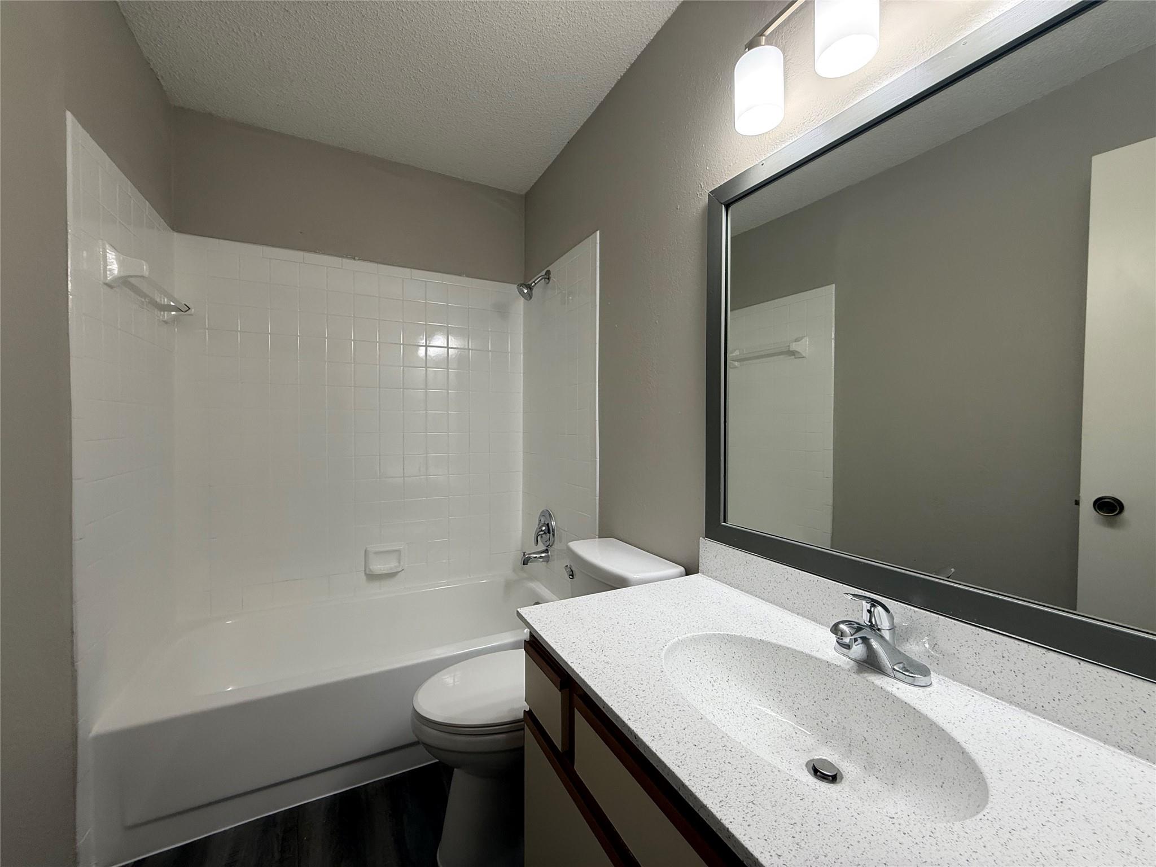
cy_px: 434
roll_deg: -0.4
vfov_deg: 85.7
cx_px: 578
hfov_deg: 102.1
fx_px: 468
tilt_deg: -1.1
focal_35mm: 14
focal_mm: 2.22
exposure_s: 1/120
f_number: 2.2
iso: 125
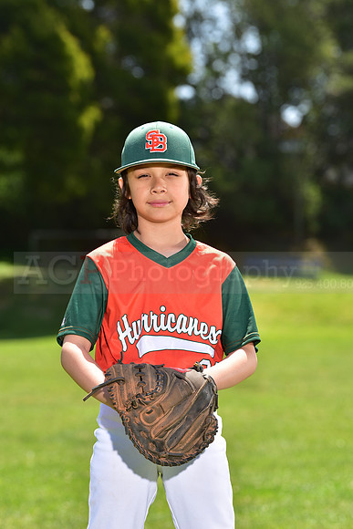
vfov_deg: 14.2
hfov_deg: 9.5
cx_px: 176
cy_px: 264
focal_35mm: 145
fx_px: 2131
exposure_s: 1/200
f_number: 5.6
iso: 80
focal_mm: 145
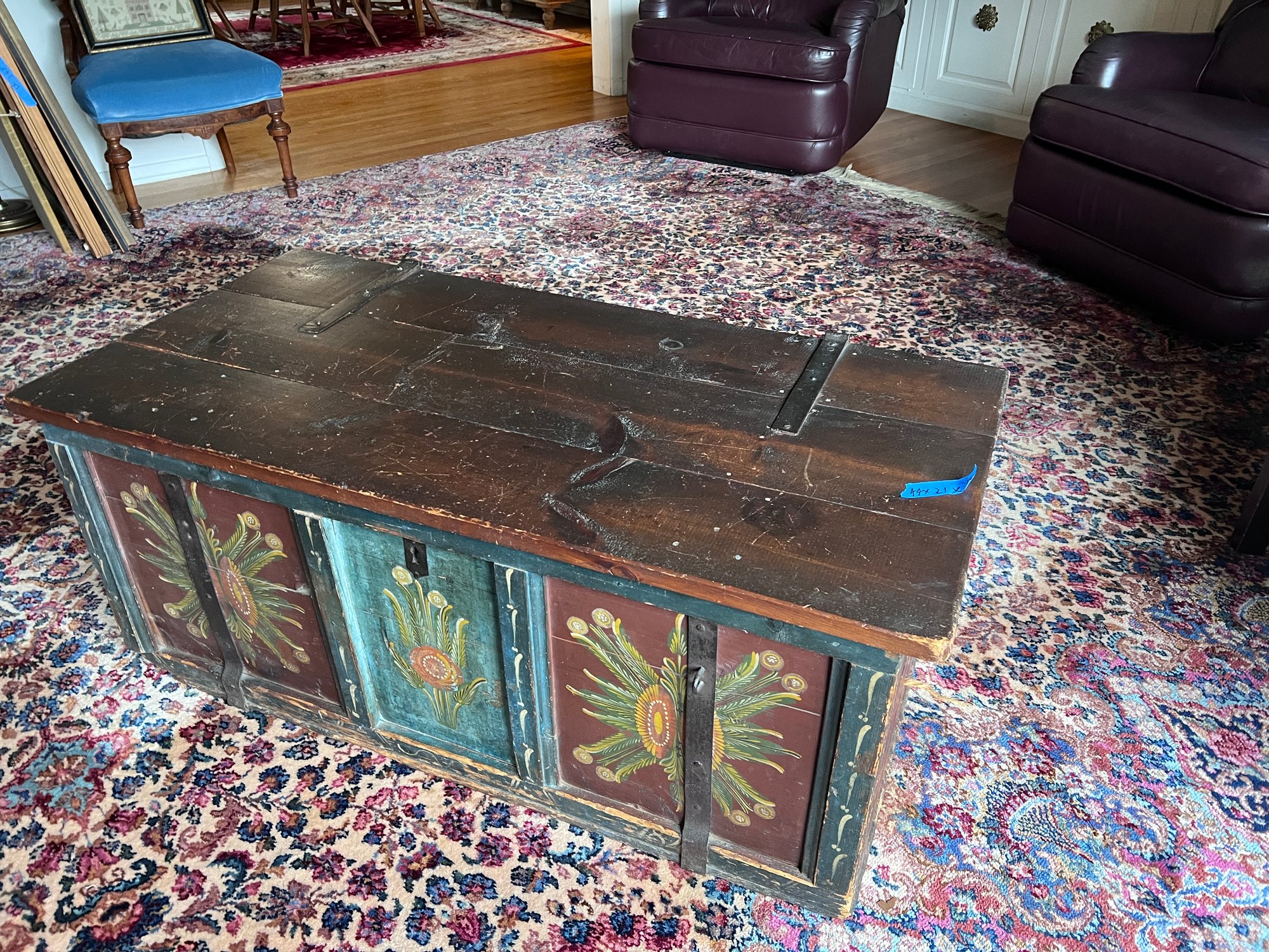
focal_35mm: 26
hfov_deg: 67.3
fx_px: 953
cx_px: 634
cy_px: 476
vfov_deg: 53.1
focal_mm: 5.7
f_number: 1.5
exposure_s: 1/60
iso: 250
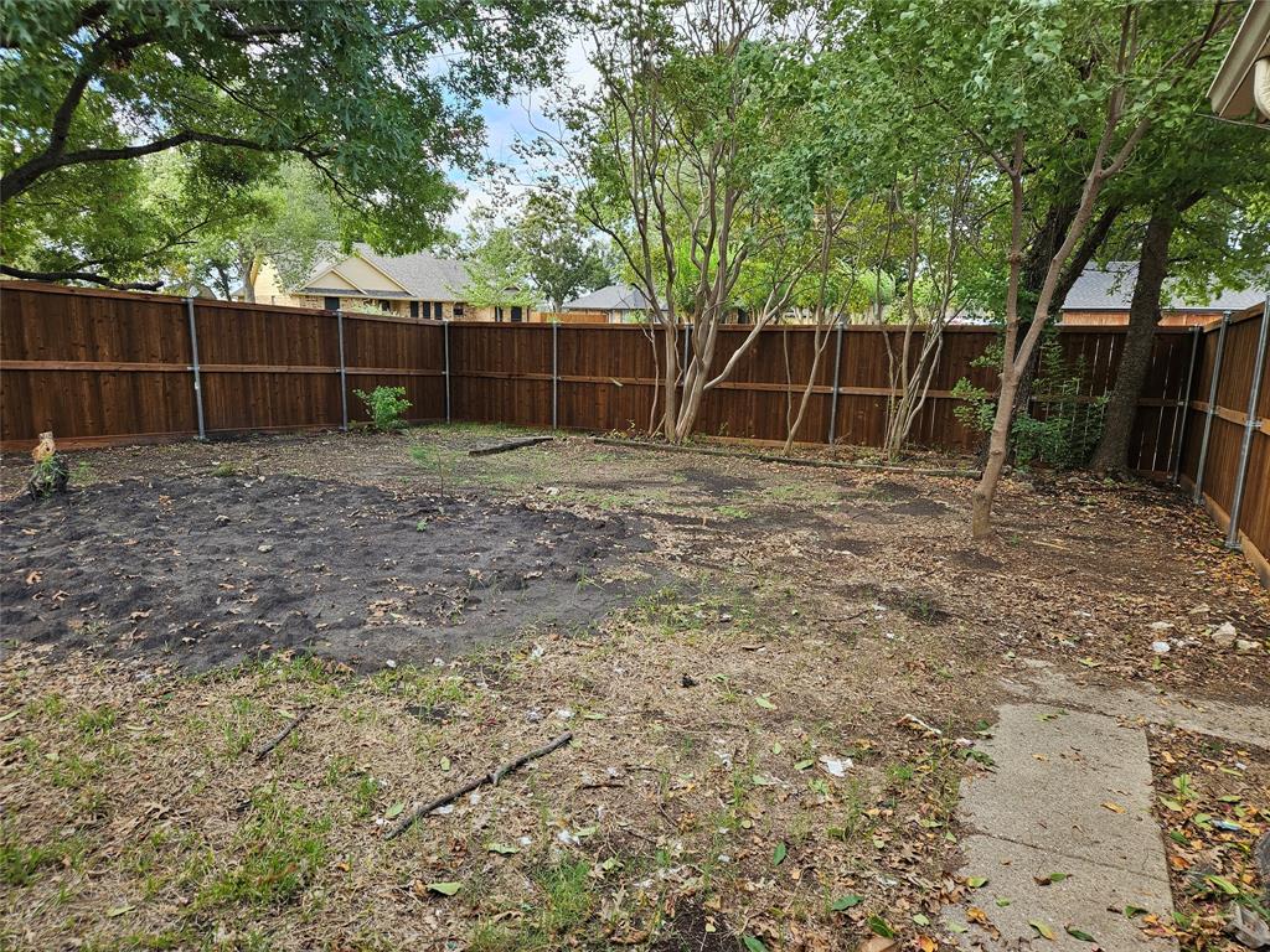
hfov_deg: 73.9
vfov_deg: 58.9
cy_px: 476
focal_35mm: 23
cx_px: 635
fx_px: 844
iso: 32
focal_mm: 5.4
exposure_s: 1/180
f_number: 1.8
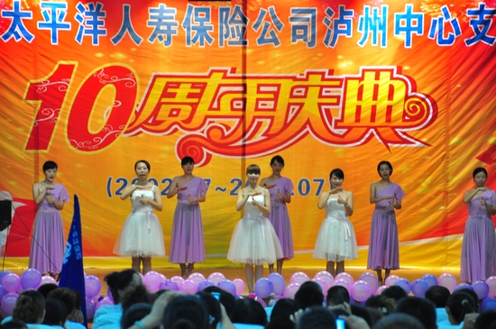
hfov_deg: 13.1
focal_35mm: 158
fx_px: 2167
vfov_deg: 8.7
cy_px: 164
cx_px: 248
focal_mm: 105
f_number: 5.6
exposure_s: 1/40
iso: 1600
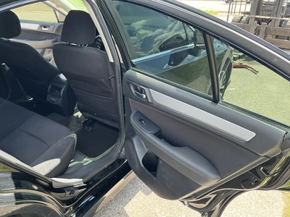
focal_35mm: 28
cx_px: 145
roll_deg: -0.8
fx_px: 235
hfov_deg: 63.4
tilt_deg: -21.1
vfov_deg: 49.7
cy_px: 108
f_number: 1.8
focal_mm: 3
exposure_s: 1/148
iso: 32
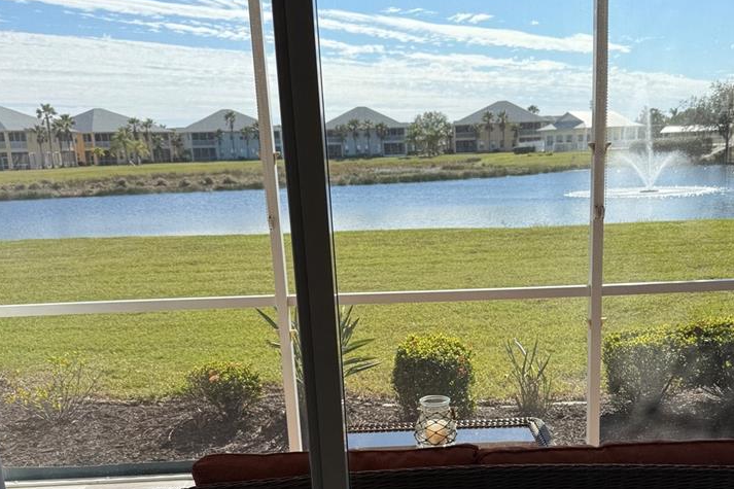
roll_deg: +2.7
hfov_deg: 46.1
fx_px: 856
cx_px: 442
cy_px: 379
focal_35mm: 42
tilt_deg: -14.0
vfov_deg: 31.2
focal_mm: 6.76
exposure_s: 1/2801
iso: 80
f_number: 1.78
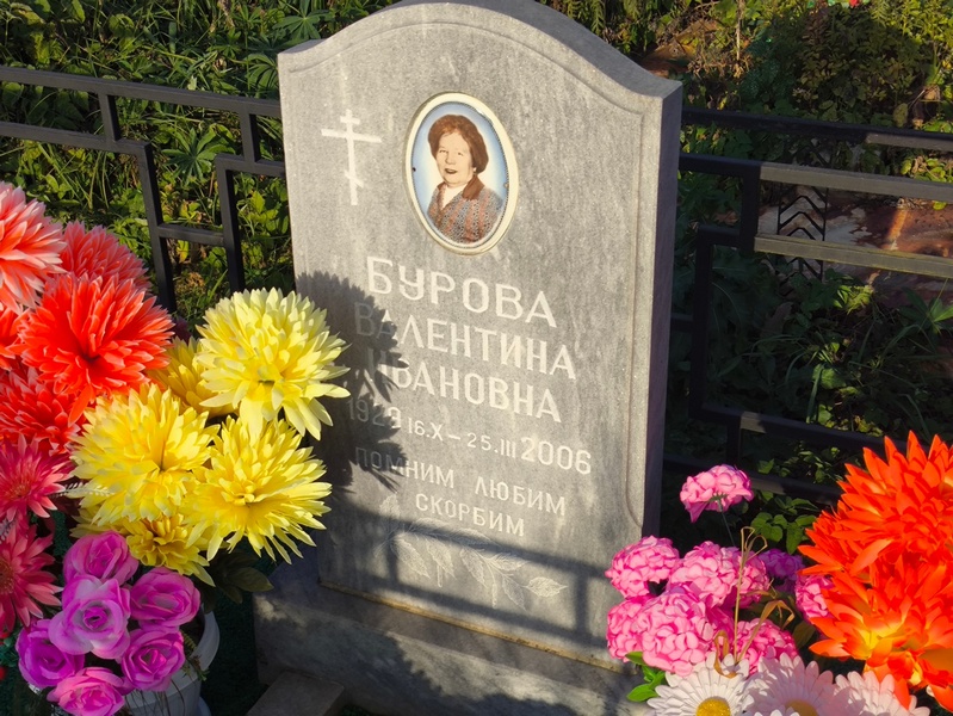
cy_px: 358
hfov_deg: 38.2
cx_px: 476
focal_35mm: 50
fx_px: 1377
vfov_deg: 29.1
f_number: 1.7
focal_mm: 4.71
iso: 50
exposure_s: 1/1351
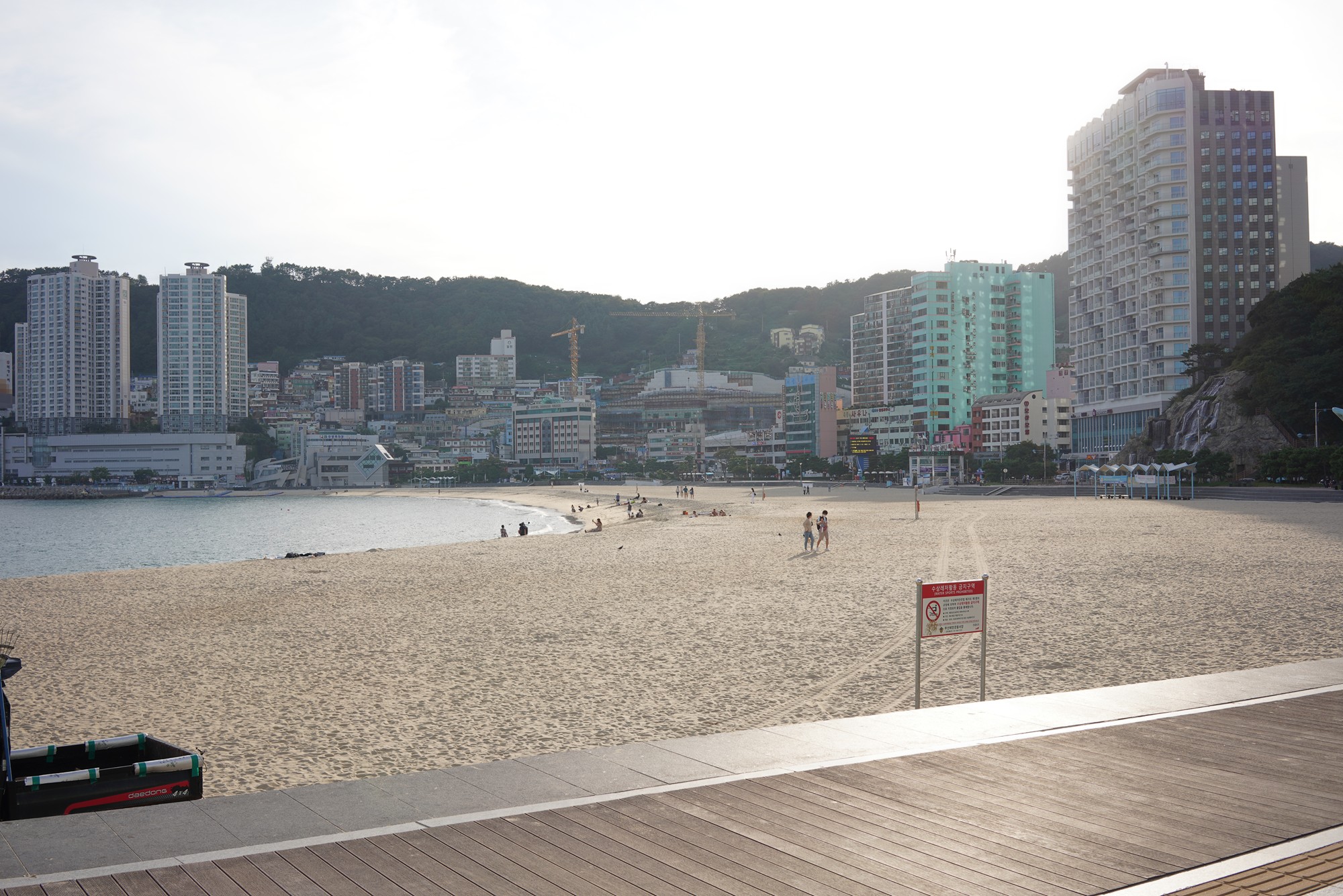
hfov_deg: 54.4
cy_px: 448
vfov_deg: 37.9
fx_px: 1306
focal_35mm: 35
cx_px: 672
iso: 100
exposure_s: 1/160
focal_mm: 35
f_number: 8
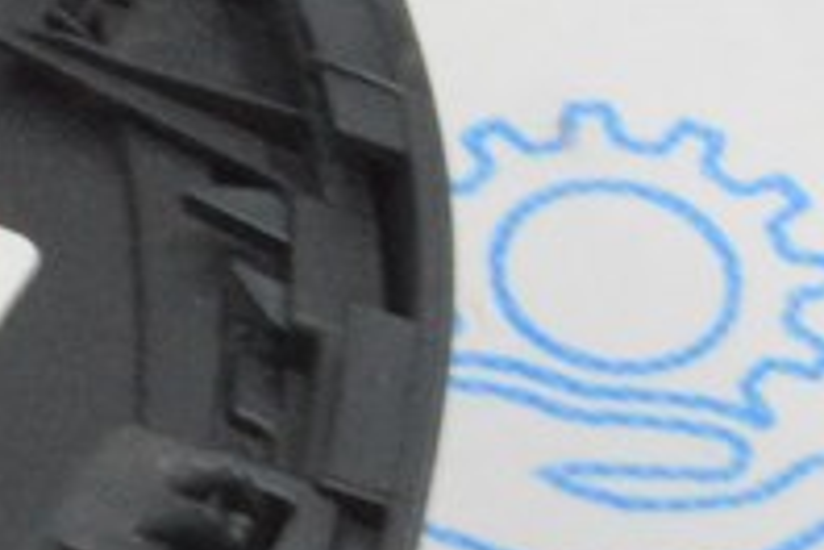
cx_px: -304
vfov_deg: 5.2
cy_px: 127
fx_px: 6042
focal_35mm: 264
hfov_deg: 7.7
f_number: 20
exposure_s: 1/15
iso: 6400
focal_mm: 34
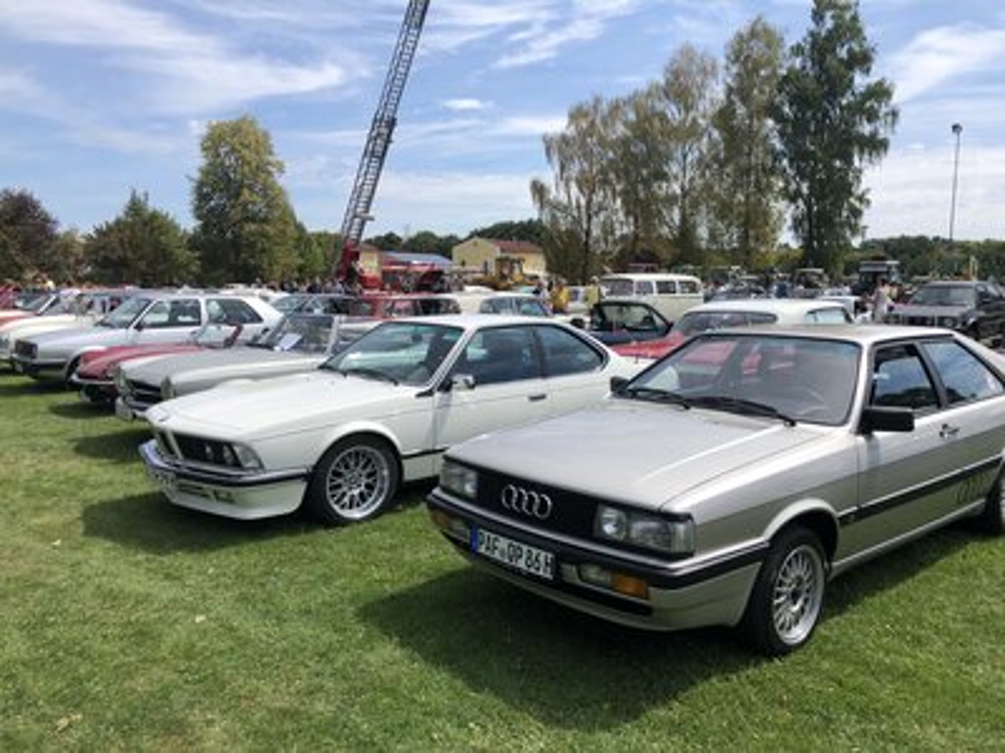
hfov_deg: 63.4
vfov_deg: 49.7
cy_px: 376
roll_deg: -0.2
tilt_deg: -3.8
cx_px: 502
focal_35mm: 28
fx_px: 813
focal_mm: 3.99
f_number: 1.8
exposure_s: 1/2667
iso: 20
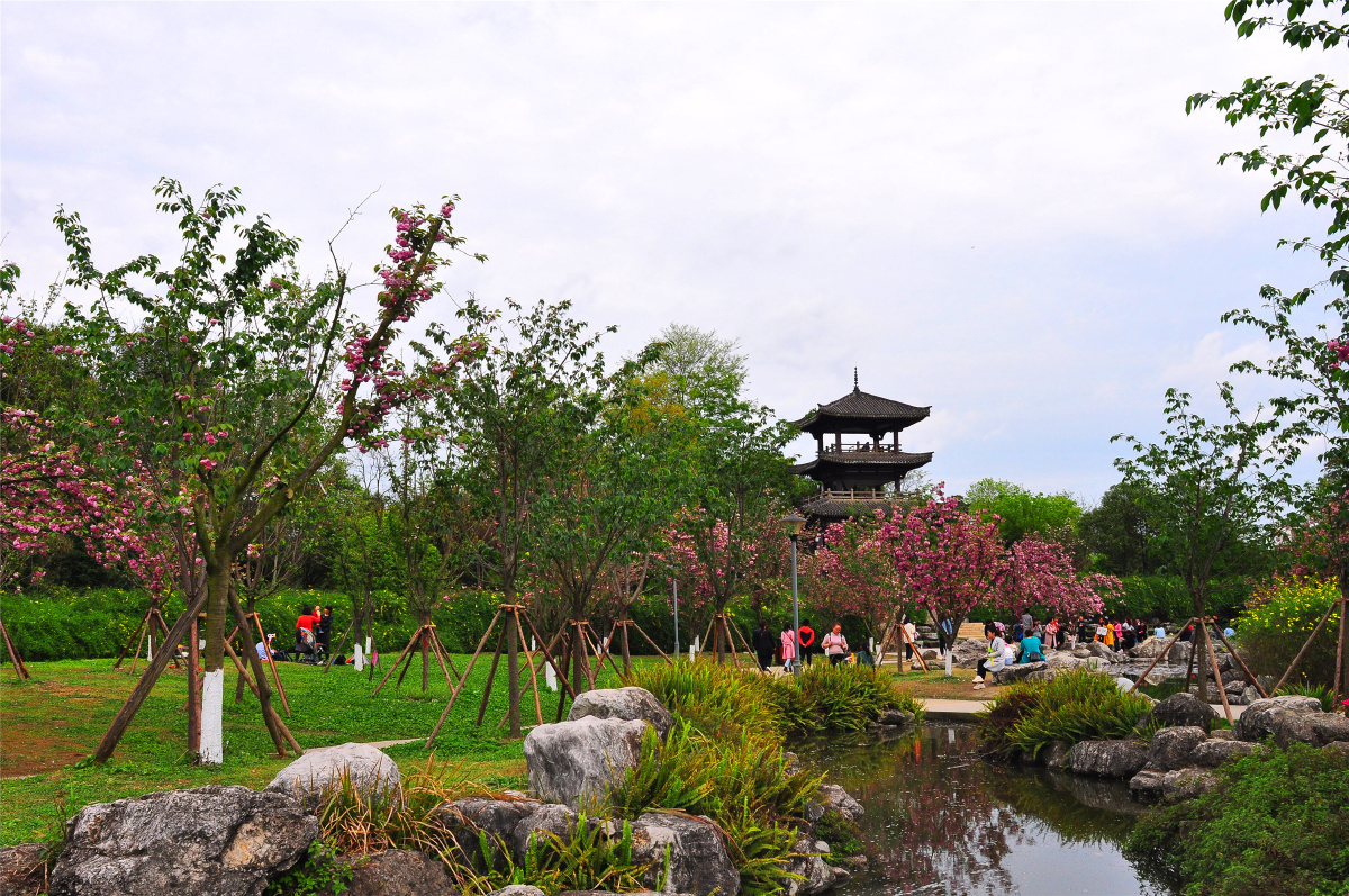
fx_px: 1347
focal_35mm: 36
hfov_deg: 53.2
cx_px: 674
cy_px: 448
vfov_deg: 36.8
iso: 400
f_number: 9
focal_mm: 24
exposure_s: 1/500
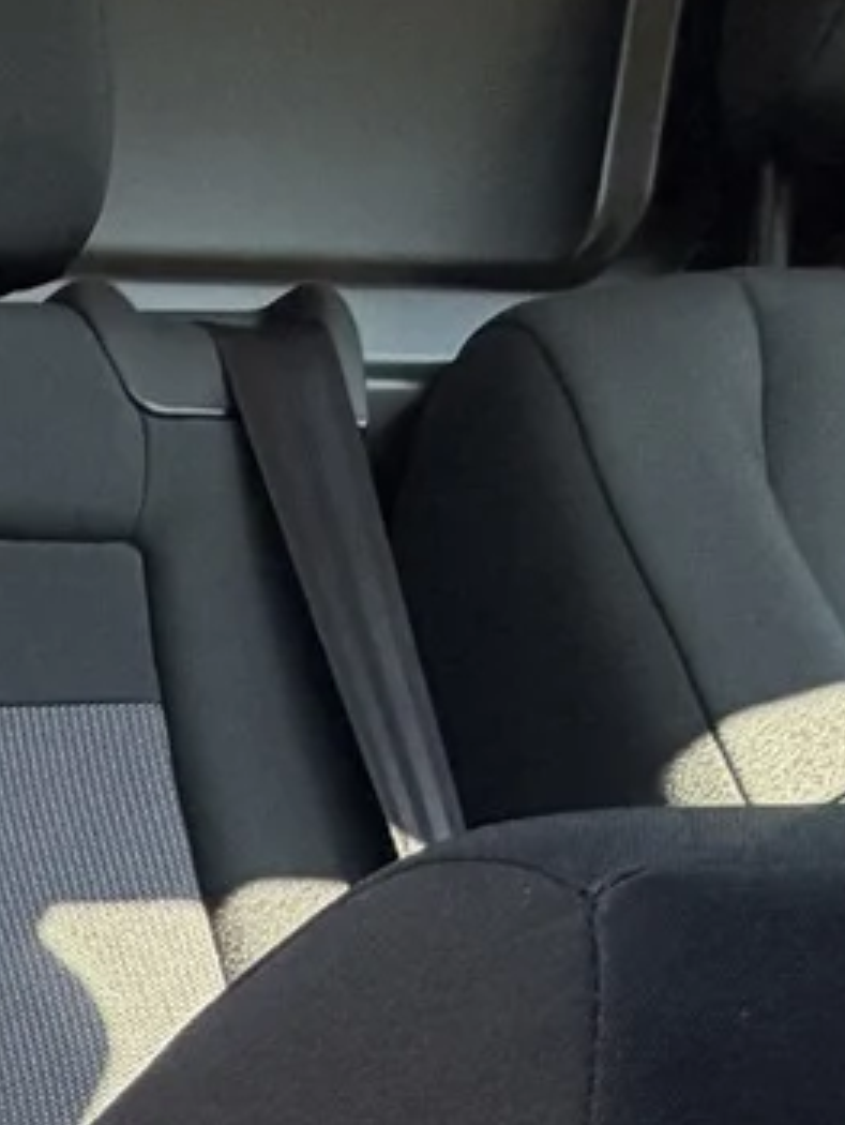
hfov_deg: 15.7
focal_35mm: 64
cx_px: -1035
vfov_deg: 19.6
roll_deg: +0.7
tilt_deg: -3.4
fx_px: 2081
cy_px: 2166
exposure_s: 1/121
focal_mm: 2.22
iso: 125
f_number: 2.2
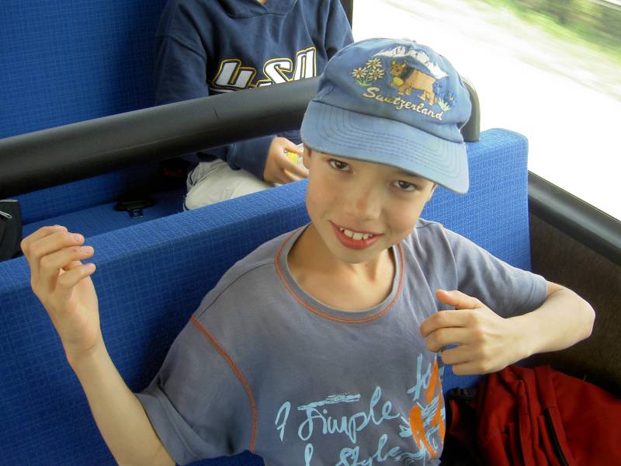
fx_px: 700
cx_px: 310
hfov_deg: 47.9
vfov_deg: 36.8
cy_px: 233
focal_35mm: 39
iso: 100
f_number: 2.8
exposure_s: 1/80
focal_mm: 8
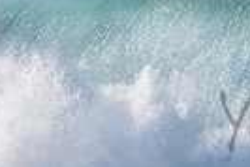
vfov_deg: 0.4
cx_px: 414
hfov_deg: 0.6
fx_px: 22733
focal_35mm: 3270
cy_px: 104
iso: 360
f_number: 5.6
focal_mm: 500
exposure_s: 1/2000
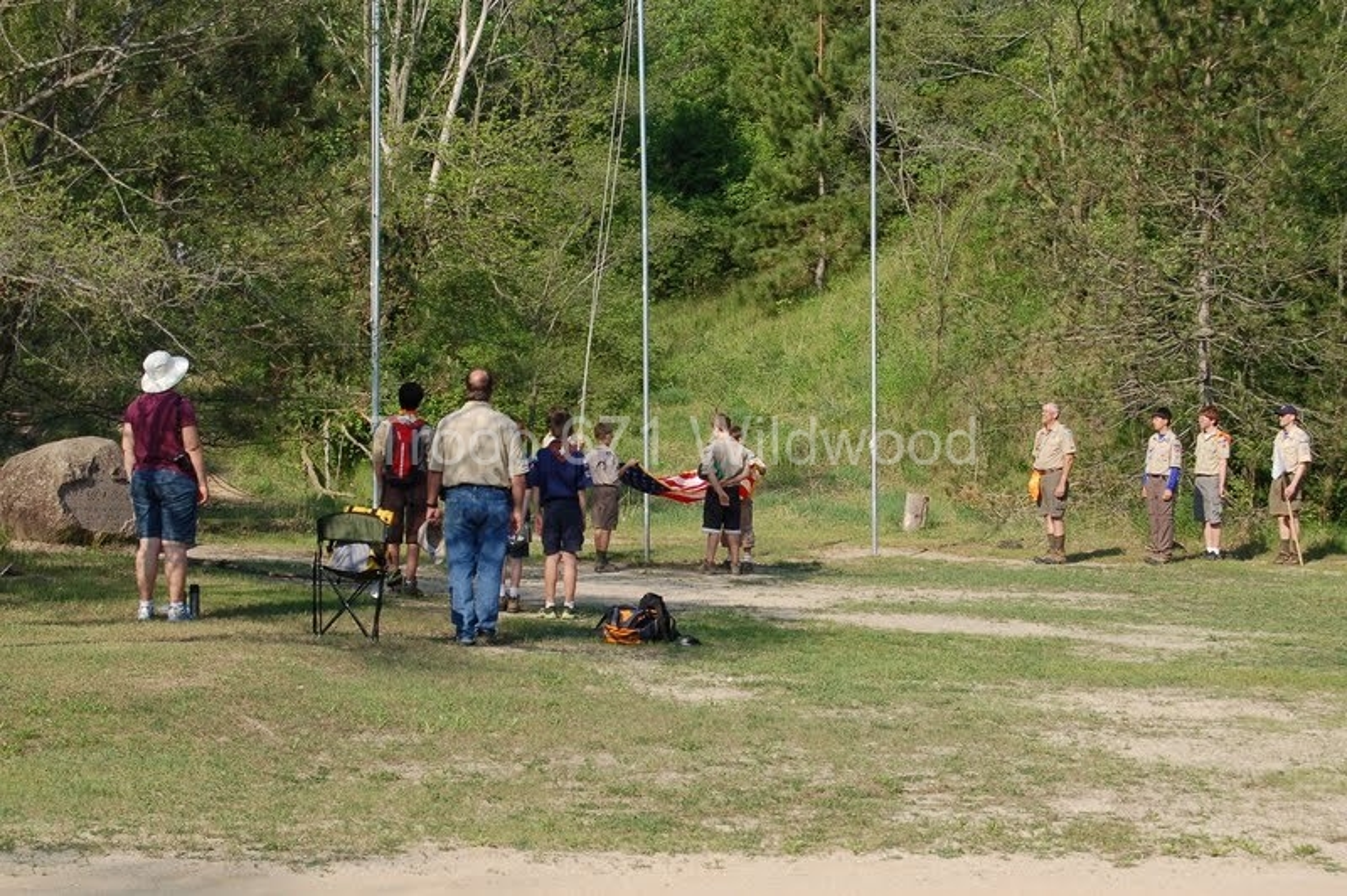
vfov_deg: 16.5
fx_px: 3084
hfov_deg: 24.6
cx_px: 674
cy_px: 448
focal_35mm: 82
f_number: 10
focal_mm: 55
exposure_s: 1/250
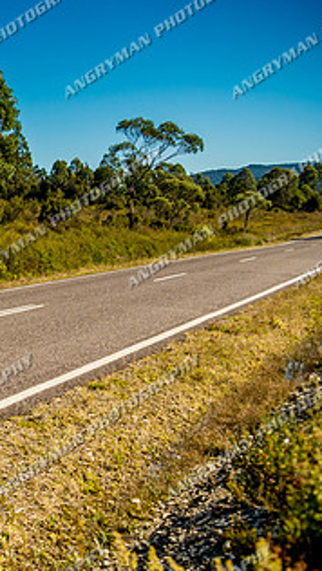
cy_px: 326
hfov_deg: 20.3
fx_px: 804
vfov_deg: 39.1
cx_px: -118
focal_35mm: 53
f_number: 4
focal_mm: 26
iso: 500
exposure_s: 1/4000
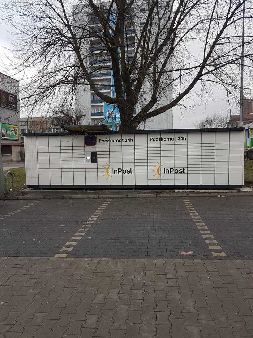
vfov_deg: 67.3
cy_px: 169
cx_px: 126
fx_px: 253
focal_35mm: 26
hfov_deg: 53.1
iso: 64
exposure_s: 1/100
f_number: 1.7
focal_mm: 4.2
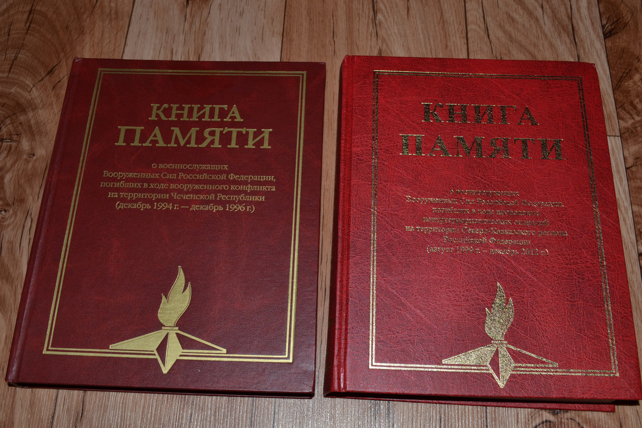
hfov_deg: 53.1
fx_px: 642
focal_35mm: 36
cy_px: 214
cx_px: 321
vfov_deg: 36.9
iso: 100
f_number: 8
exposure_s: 1/60
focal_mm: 24
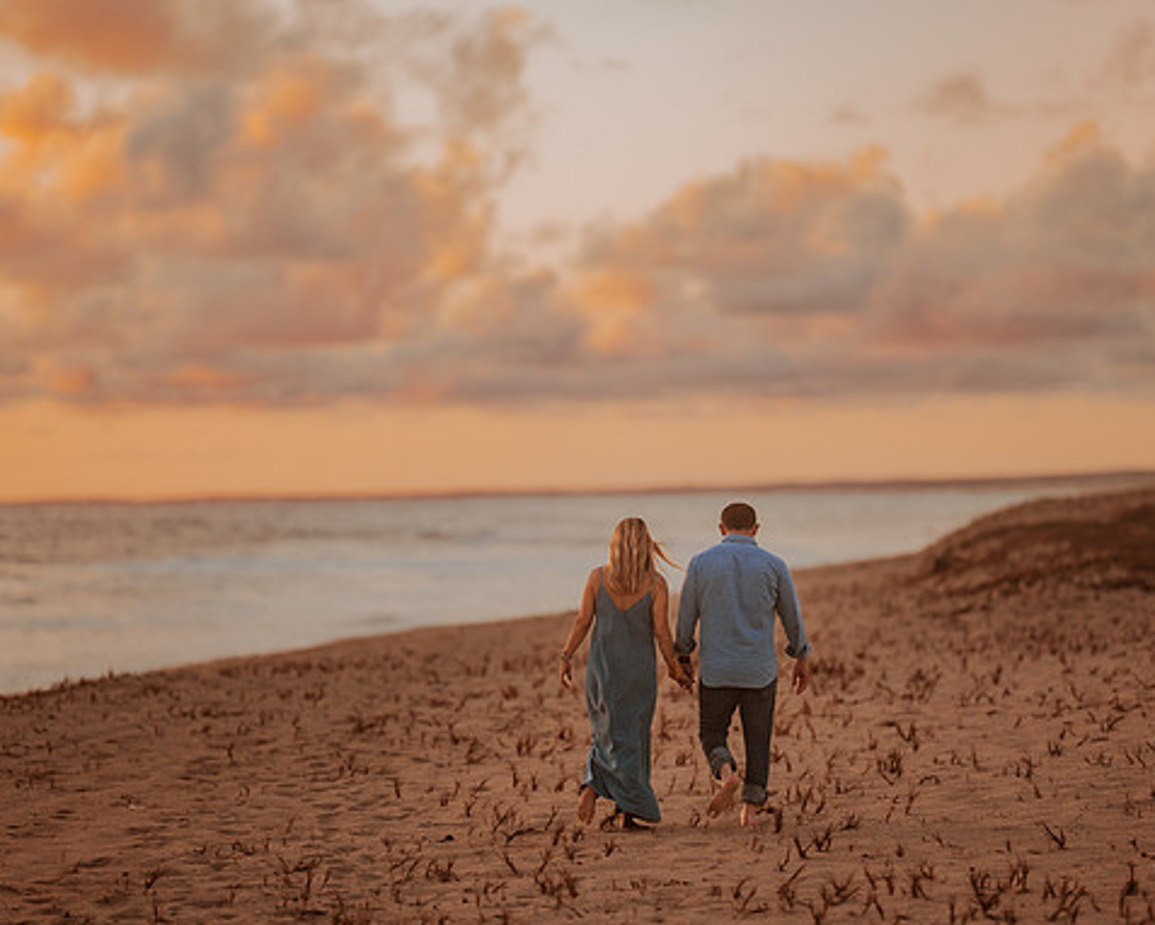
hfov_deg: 12.5
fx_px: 5266
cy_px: 460
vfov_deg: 10.0
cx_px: 588
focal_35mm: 154
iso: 400
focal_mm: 135
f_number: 1.8
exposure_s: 1/1250
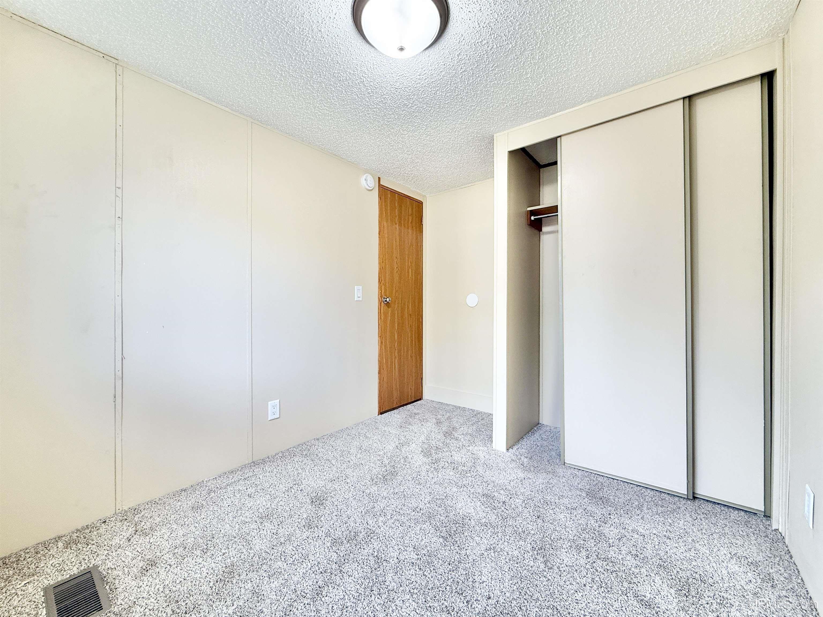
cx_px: 412
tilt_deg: +0.1
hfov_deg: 102.1
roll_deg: -0.2
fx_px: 333
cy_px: 308
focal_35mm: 14
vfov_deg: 85.7
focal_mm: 2.22
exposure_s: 1/120
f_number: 2.2
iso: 125
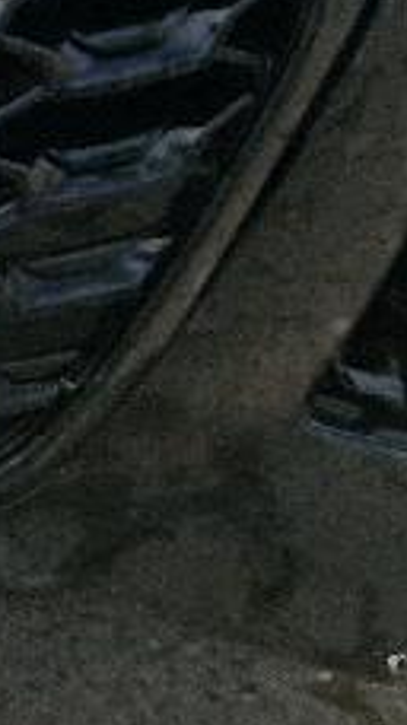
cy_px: -929
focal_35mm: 198
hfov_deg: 5.4
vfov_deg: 9.8
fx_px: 3804
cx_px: -1148
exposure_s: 1/714
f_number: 1.8
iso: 50
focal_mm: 5.4
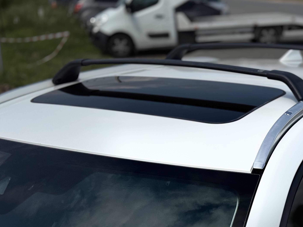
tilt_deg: -14.9
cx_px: 216
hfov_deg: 27.9
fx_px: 604
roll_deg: -0.3
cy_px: 141
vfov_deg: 21.3
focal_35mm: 69
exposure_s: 1/20000
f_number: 1.78
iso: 50
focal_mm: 6.76
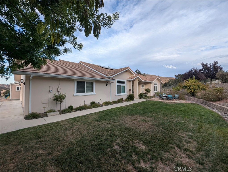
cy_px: 86
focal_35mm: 13
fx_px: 86
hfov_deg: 106.1
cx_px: 114
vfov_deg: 90.0
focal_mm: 1.95
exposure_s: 1/527
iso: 50
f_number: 2.2
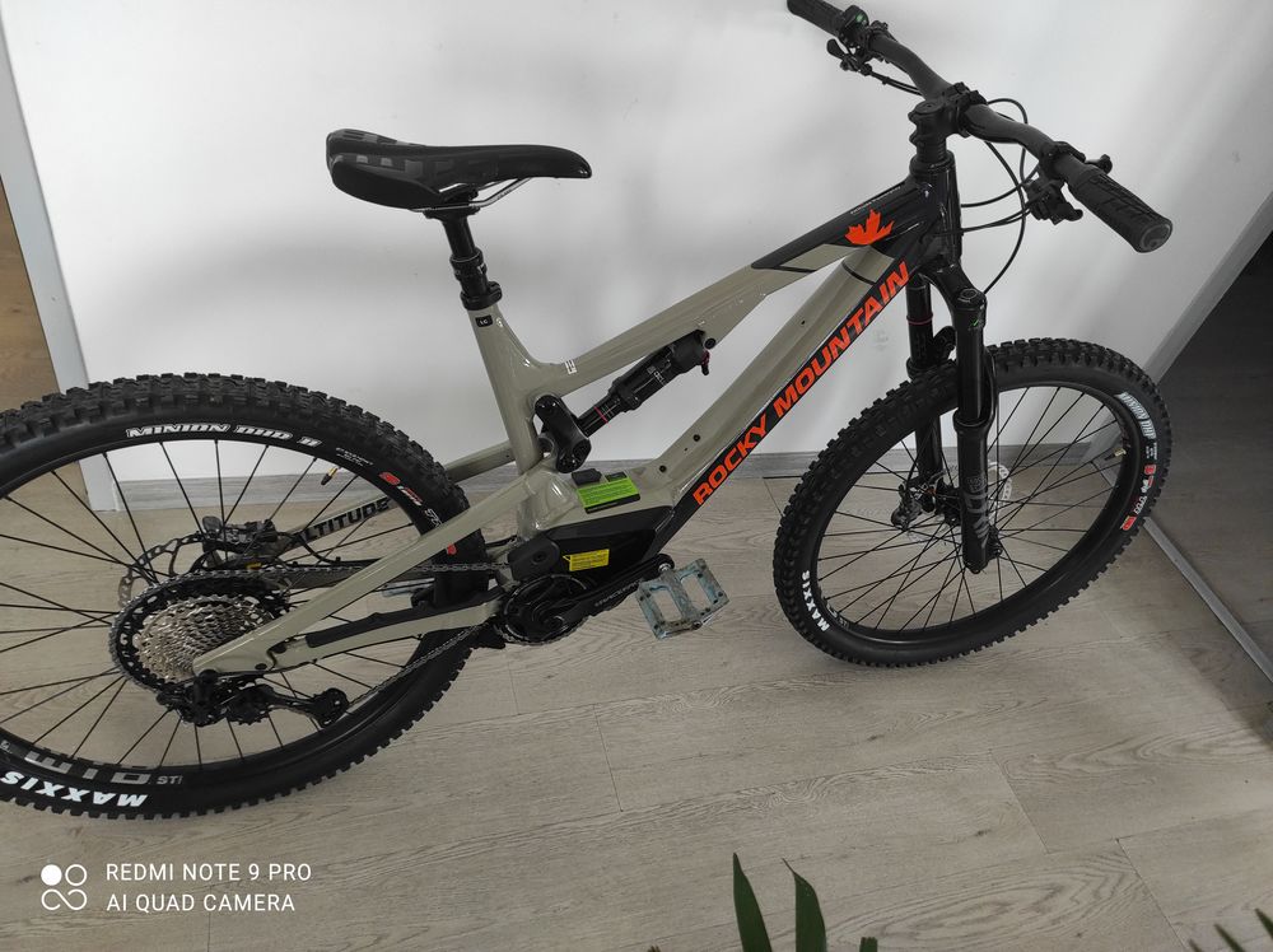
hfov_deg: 69.4
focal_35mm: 25
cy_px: 476
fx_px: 918
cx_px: 636
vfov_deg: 54.8
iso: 460
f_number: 1.89
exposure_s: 1/50
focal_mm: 5.43
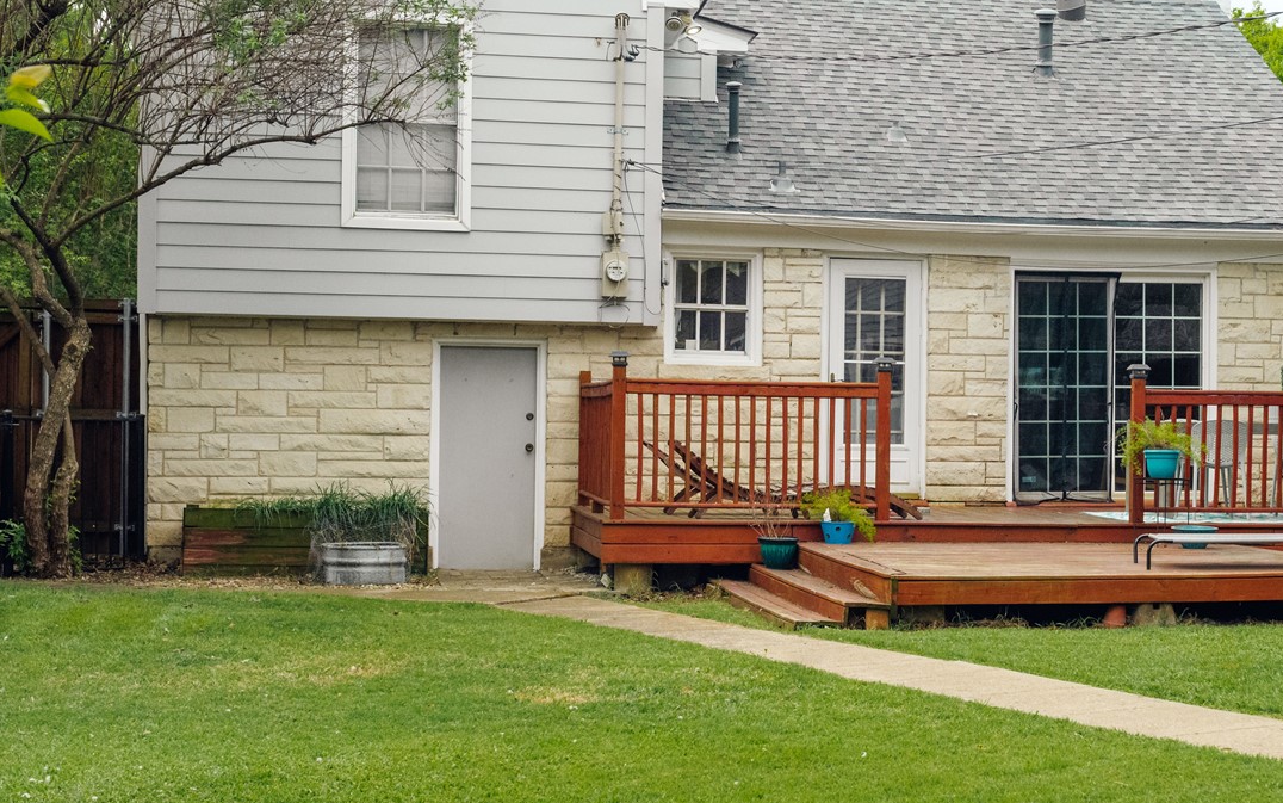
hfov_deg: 28.2
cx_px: 942
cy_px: 444
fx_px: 2518
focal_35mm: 72
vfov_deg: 18.1
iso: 1000
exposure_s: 1/1000
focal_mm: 35
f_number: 5.6
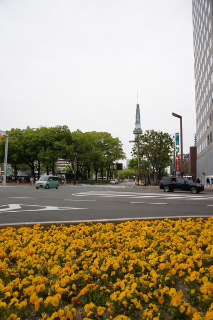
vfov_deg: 73.8
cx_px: 106
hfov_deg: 53.1
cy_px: 160
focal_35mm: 24
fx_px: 213
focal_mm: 16
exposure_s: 1/60
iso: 125
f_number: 4
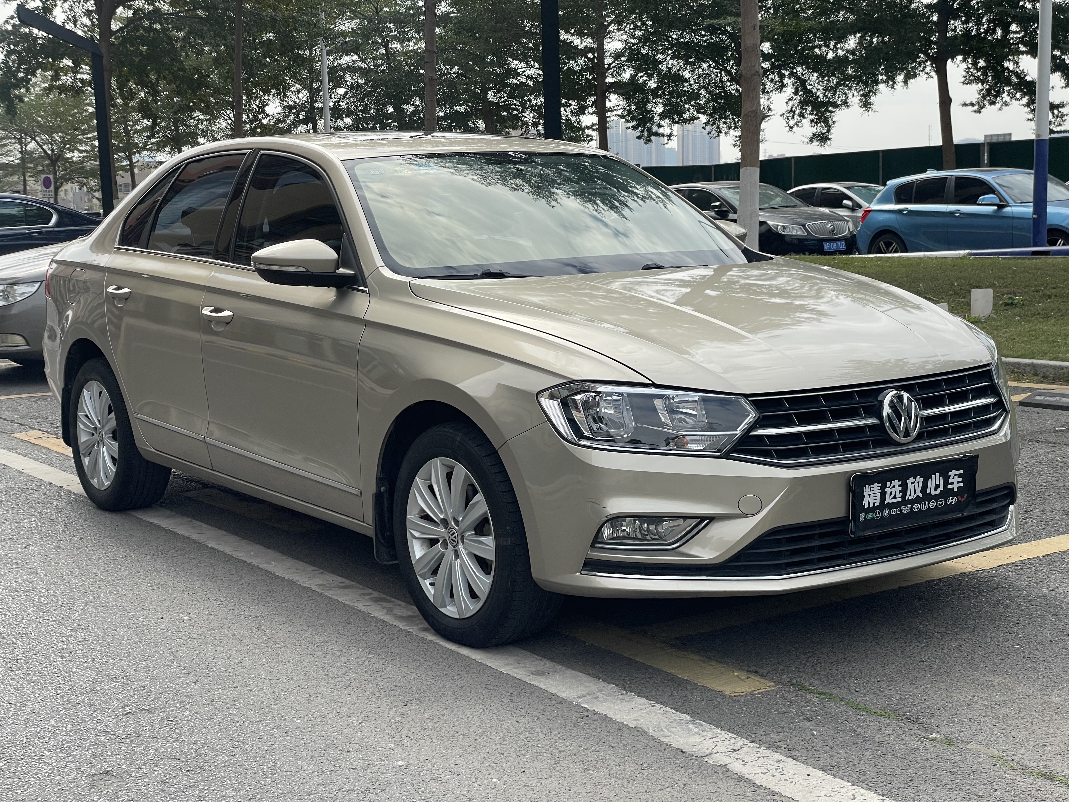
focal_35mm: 52
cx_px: 534
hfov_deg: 36.8
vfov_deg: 28.0
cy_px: 401
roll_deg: +1.1
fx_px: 1606
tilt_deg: -8.0
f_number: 2
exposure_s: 1/1065
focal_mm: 6
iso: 25
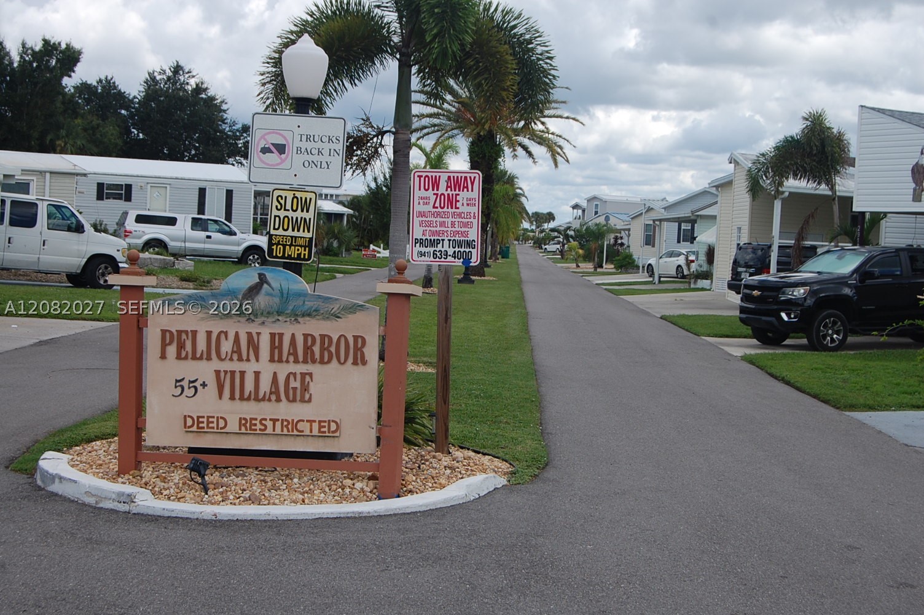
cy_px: 308
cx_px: 462
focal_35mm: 52
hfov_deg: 37.9
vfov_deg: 25.7
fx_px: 1346
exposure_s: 1/320
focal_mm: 35
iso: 200
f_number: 8
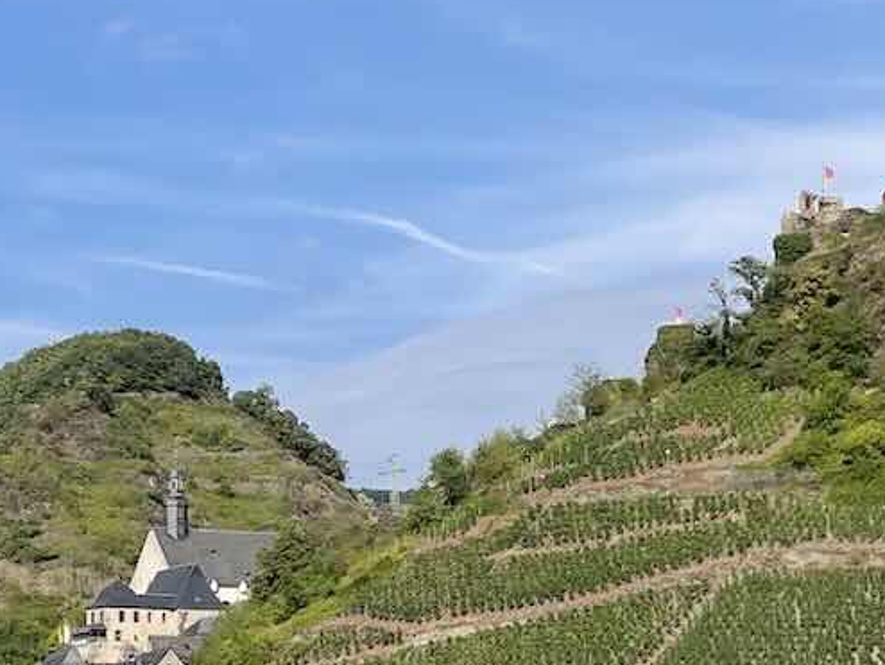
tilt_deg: +7.6
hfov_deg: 19.4
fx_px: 2583
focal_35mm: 101
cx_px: 335
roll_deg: +0.2
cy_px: 376
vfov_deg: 14.7
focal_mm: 5.1
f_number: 1.6
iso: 32
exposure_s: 1/3559
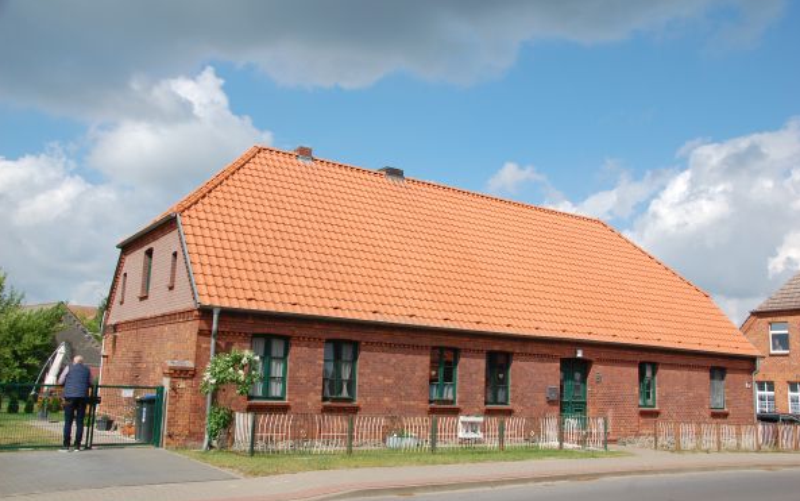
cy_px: 265
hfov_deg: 56.7
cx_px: 399
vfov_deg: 37.3
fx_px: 741
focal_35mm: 34
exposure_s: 1/320
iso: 200
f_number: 9
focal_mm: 22
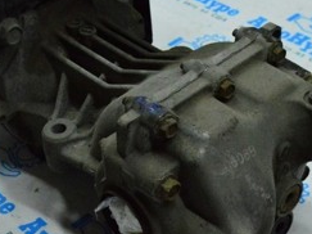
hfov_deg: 21.5
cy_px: 120
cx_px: 169
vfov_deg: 16.2
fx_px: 820
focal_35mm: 91
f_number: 6.3
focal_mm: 24
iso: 6400
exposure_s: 1/640
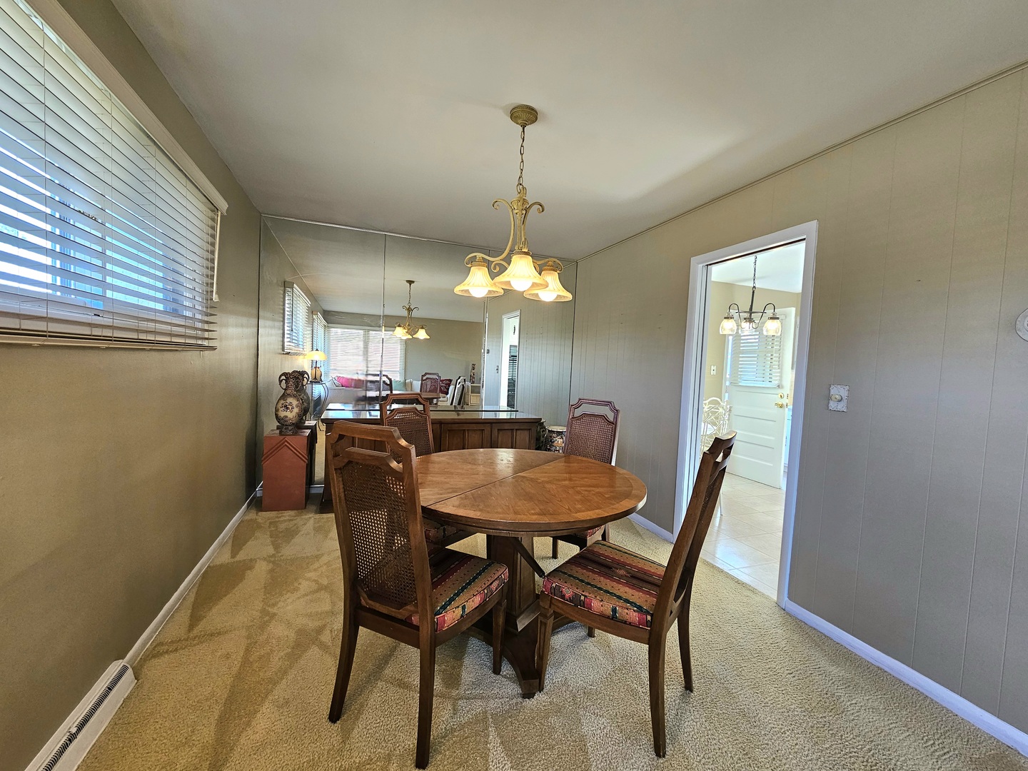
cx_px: 514
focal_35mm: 13
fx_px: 386
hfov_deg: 106.2
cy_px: 386
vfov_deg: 89.9
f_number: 2.2
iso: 100
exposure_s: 1/60.2
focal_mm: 2.2
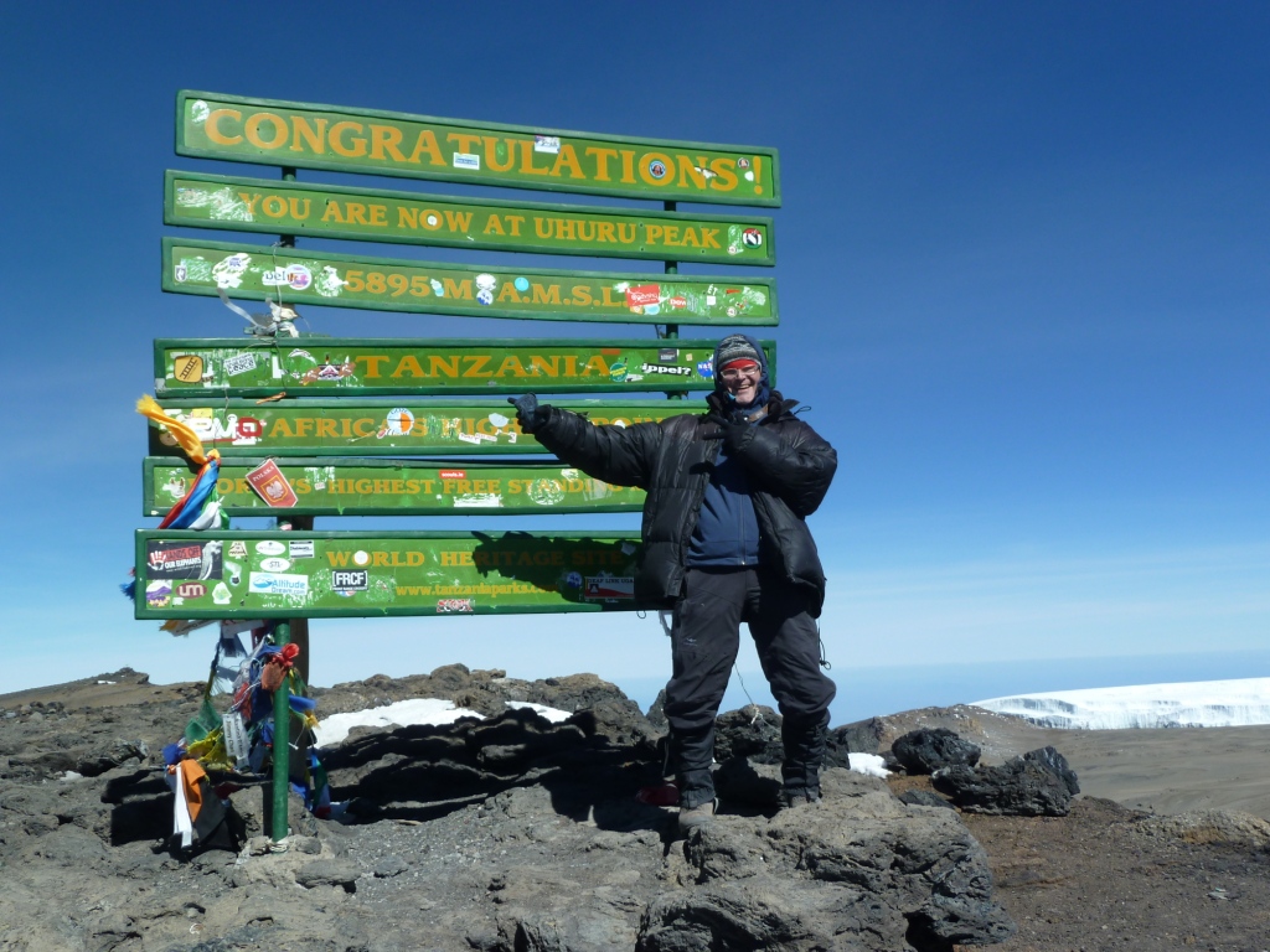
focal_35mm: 37
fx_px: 1357
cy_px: 476
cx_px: 635
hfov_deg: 50.1
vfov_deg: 38.7
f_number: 3.6
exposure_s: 1/1000
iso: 80
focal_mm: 6.1
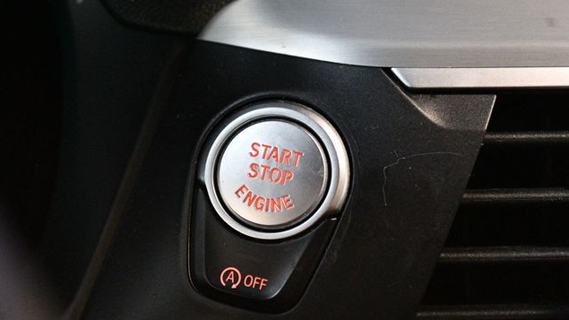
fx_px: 1147
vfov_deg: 15.9
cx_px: 284
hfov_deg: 27.9
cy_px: 163
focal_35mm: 76
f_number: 5.3
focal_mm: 48
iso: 7200
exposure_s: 1/60
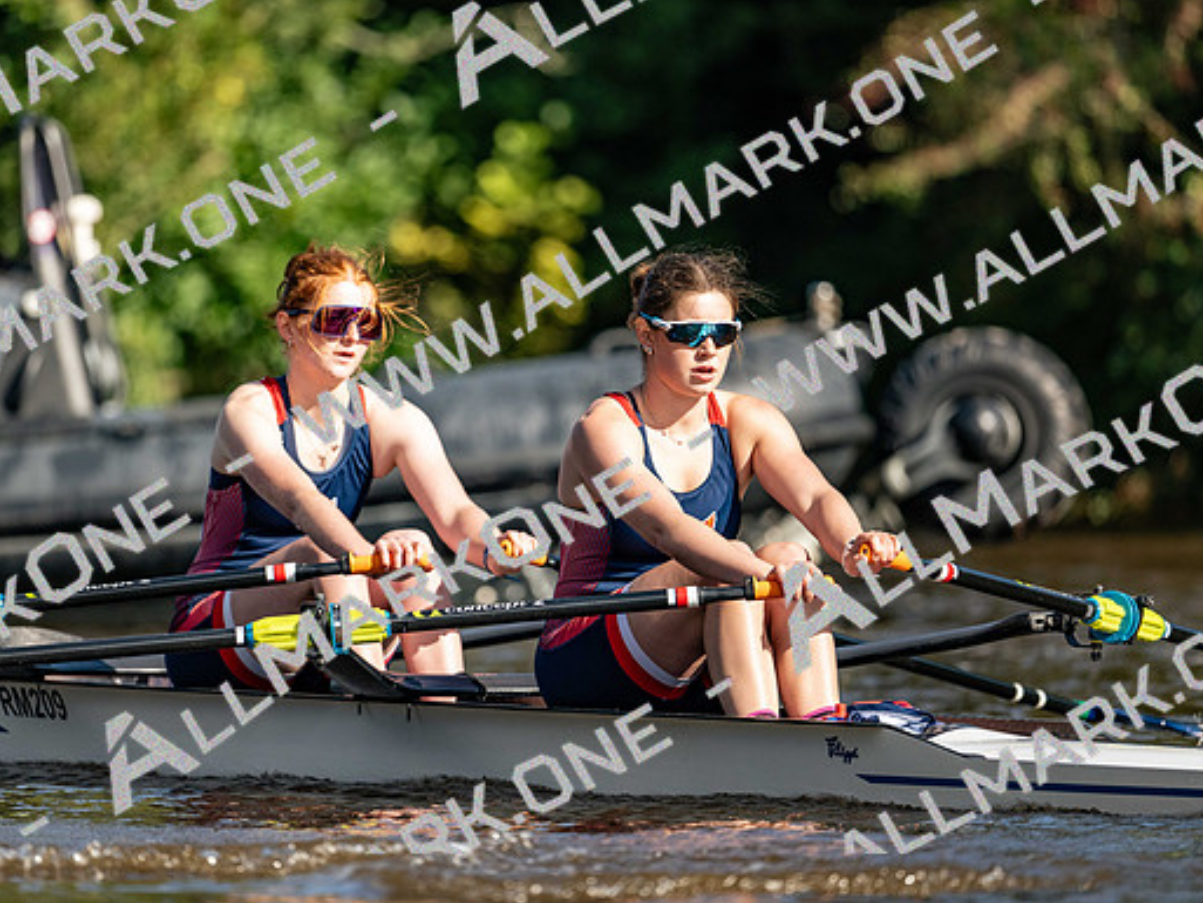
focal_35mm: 435
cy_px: 452
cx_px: 582
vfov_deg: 3.4
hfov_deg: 4.6
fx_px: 15121
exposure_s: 1/3200
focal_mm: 400
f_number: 4.5
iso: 500
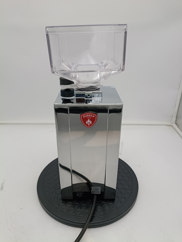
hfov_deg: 53.1
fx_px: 182
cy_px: 121
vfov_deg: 67.3
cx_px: 91
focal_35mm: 26
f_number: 1.8
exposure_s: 1/184
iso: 144
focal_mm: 4.81
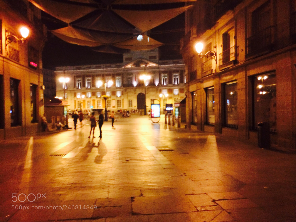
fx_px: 257
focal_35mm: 30
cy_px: 111
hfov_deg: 60.0
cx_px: 148
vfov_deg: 46.8
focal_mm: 4.12
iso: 320
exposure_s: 1/24
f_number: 2.2
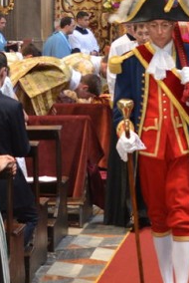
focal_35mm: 133
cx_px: 72
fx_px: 1045
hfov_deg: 10.3
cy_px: 48
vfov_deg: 15.3
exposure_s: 1/50
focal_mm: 35
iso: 1250
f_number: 3.5
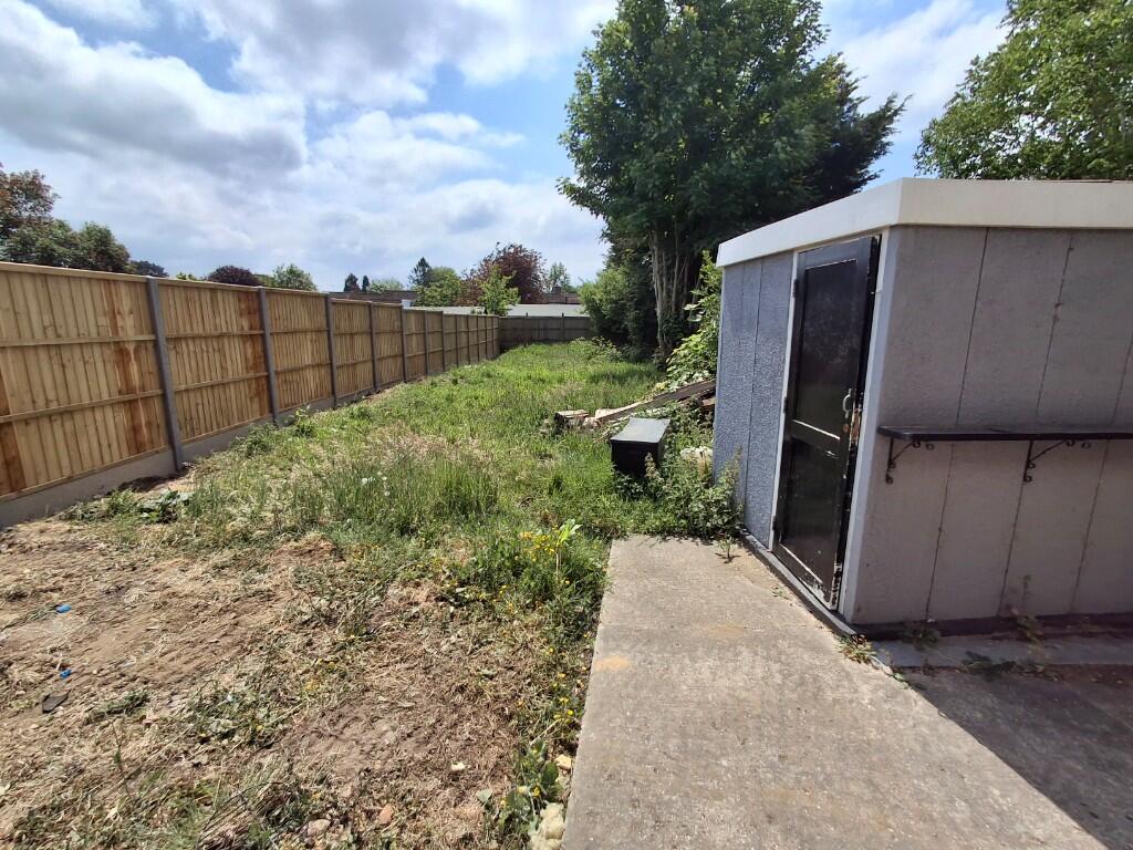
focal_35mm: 16
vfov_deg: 78.1
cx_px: 566
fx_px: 524
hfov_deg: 94.5
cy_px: 425
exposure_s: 1/2841
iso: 40
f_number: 2.2
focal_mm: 1.64
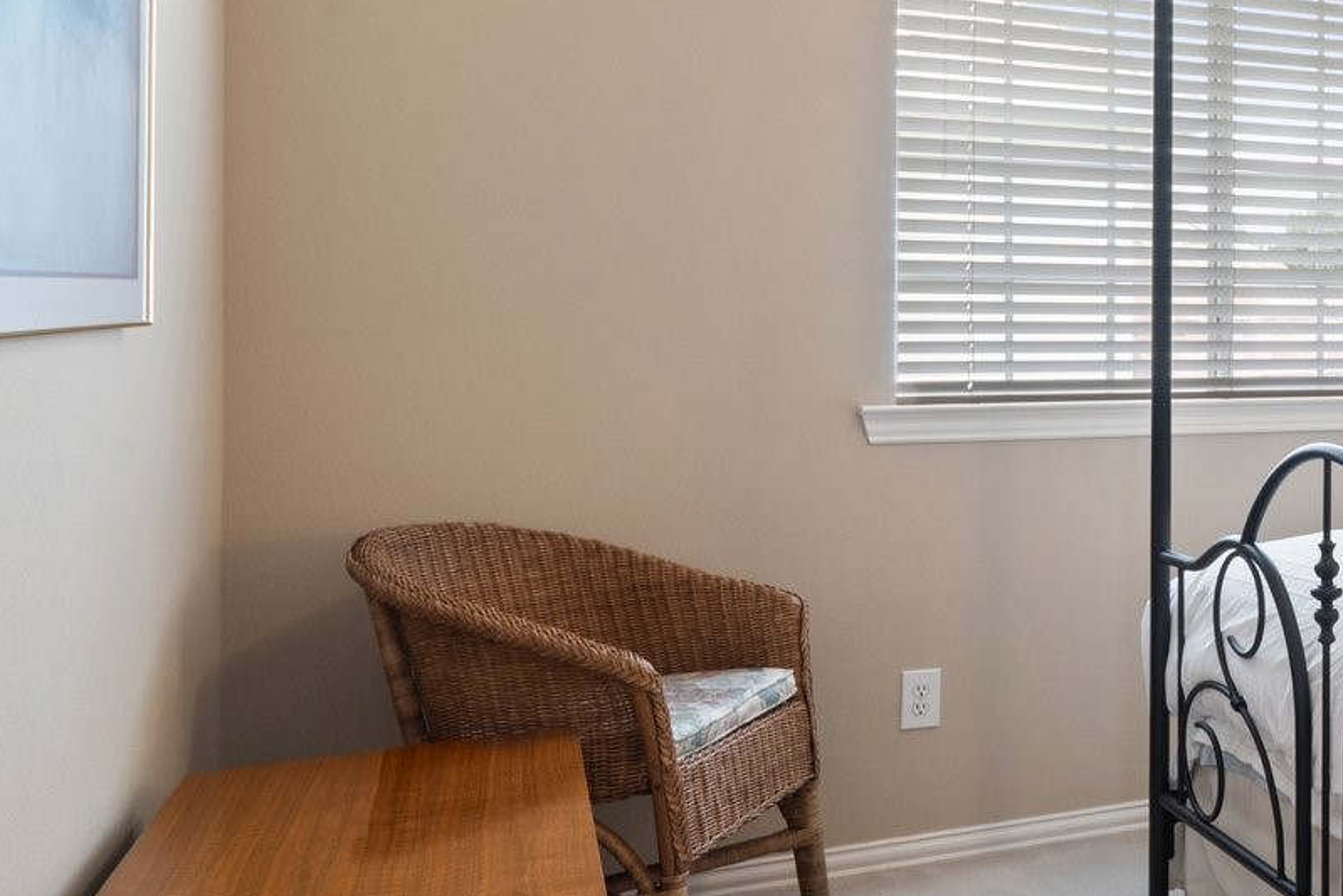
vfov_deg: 32.4
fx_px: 1530
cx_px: 1592
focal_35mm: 41
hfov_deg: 36.9
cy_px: 303
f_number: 8
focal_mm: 16
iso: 640
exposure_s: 1/2
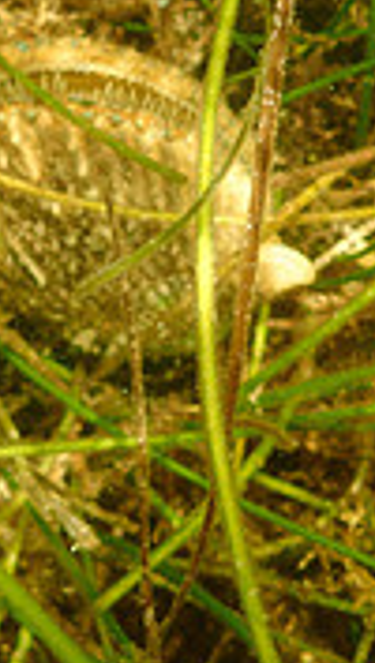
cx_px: 165
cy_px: 118
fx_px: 1568
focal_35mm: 89
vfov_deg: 23.5
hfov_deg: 13.6
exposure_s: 1/160
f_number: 2.8
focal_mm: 4.5
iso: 100
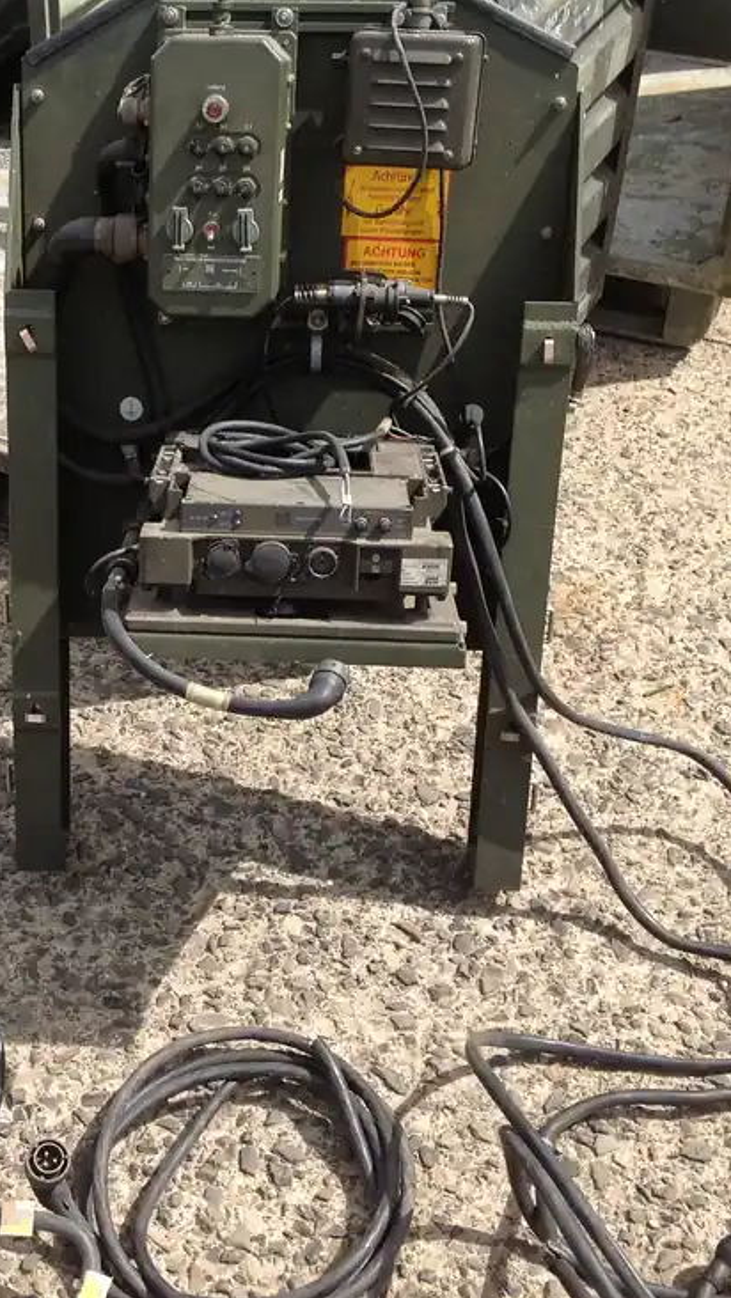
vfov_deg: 39.9
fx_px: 1791
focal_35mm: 52
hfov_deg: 22.9
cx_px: 200
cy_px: 660
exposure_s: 1/1374
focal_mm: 4.28
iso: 50
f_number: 2.4
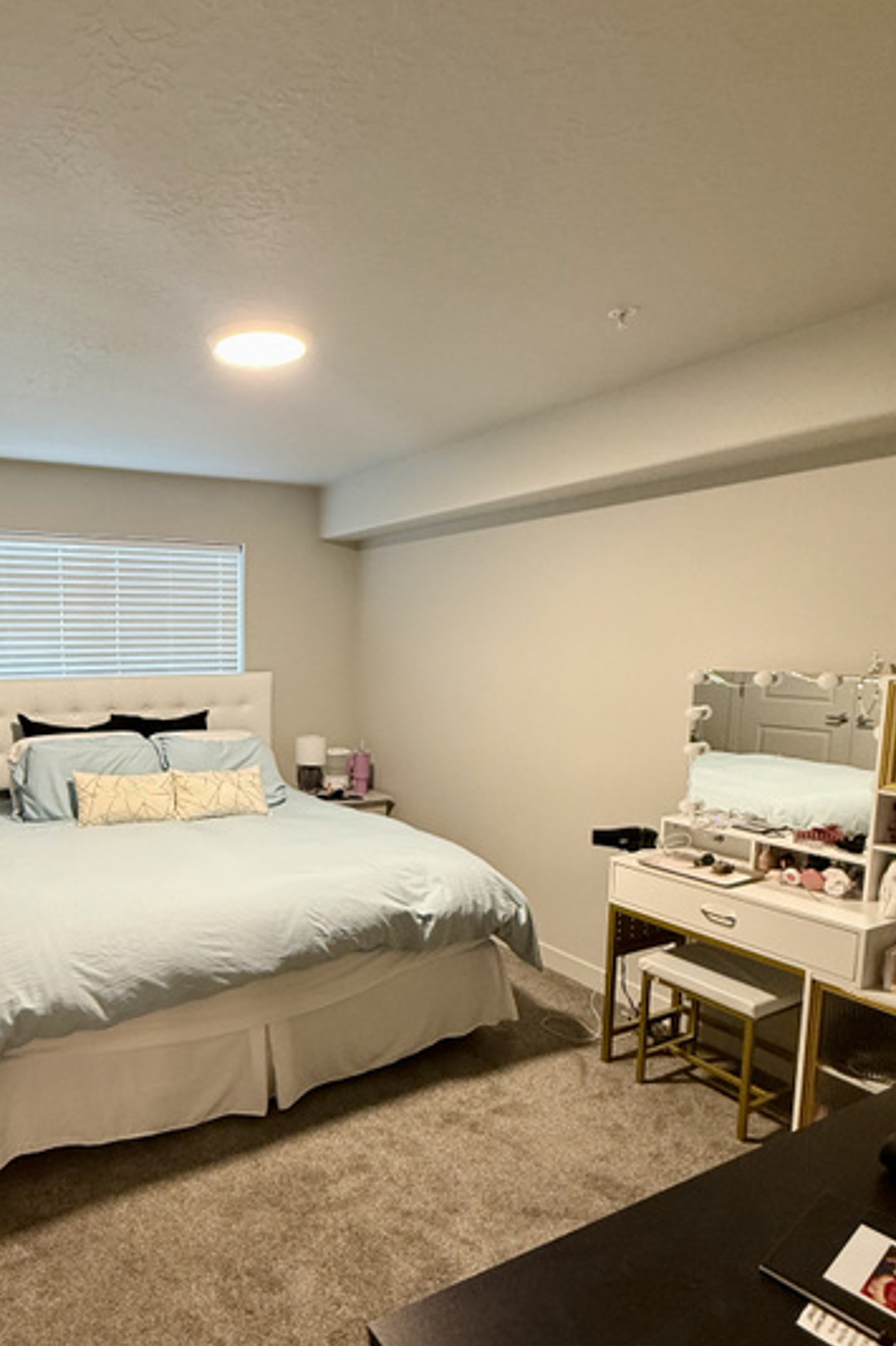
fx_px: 784
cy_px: 753
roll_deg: +0.5
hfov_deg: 56.9
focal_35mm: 21
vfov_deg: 80.9
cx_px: 240
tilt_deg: -6.9
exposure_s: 1/60
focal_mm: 2.22
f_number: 2.2
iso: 200
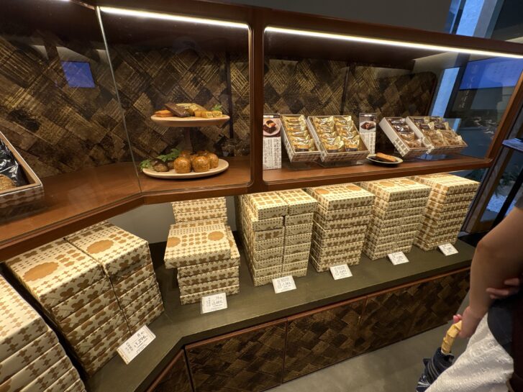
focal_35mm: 14
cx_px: 262
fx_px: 211
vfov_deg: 85.7
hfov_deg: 102.1
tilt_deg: -23.3
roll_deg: -0.3
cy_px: 196
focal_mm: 2.22
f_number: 2.2
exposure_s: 1/105
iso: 125
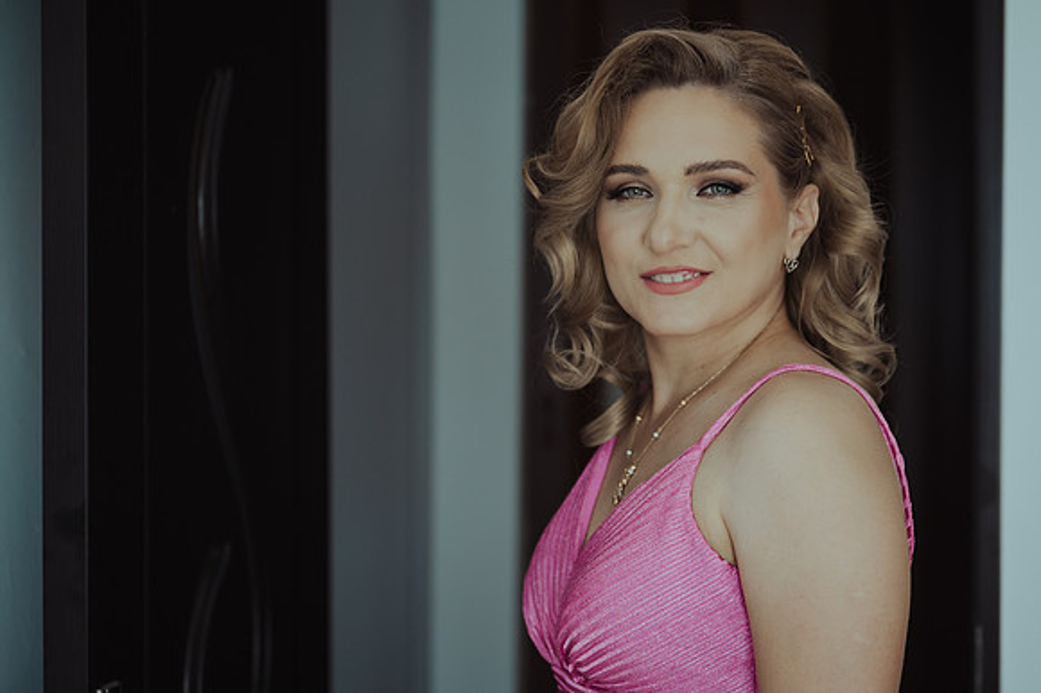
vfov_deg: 20.1
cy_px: 364
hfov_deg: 29.7
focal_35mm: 68
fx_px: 1958
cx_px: 594
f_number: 2.8
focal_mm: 59
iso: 500
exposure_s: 1/125
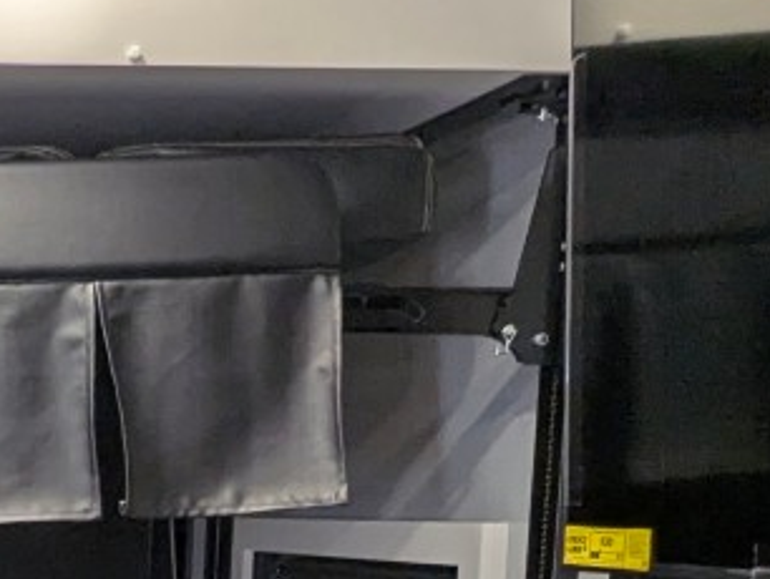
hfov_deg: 22.5
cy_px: 717
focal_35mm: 73
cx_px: -343
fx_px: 1625
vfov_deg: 18.9
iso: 84
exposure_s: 1/34.9
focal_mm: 2.35
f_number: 2.2
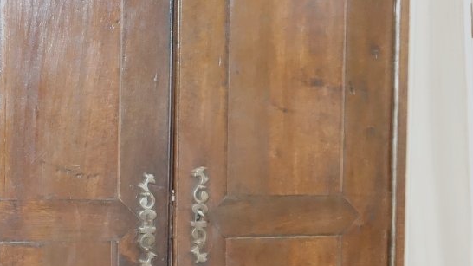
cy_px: 199
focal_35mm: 182
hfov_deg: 11.8
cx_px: 163
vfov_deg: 6.7
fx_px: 2282
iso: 3200
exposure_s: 1/50
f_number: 4.5
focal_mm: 29.49
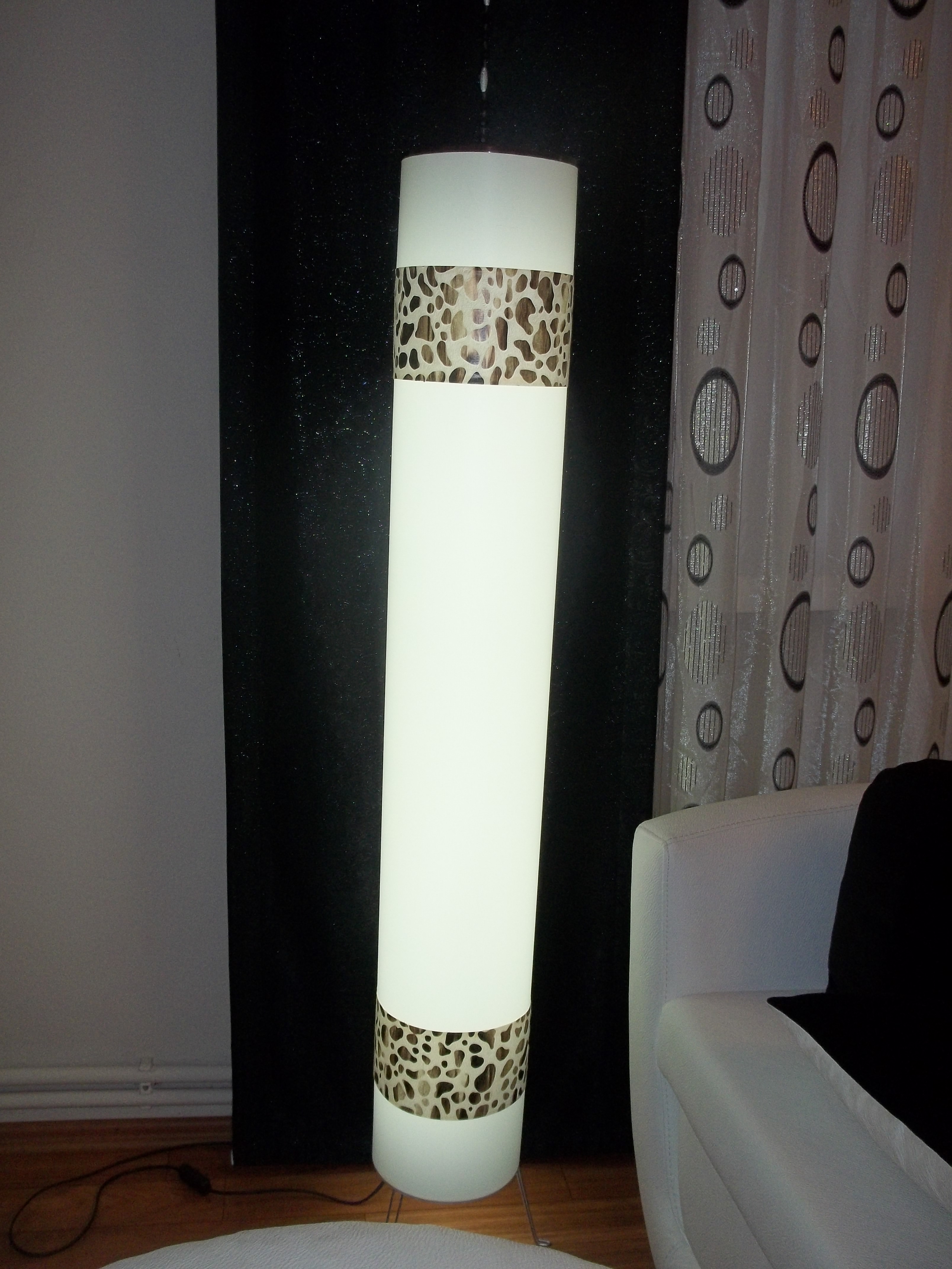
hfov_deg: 42.9
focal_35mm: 33
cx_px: 476
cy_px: 634
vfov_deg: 55.4
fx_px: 1210
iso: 160
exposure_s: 1/80
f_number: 3.3
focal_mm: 5.9
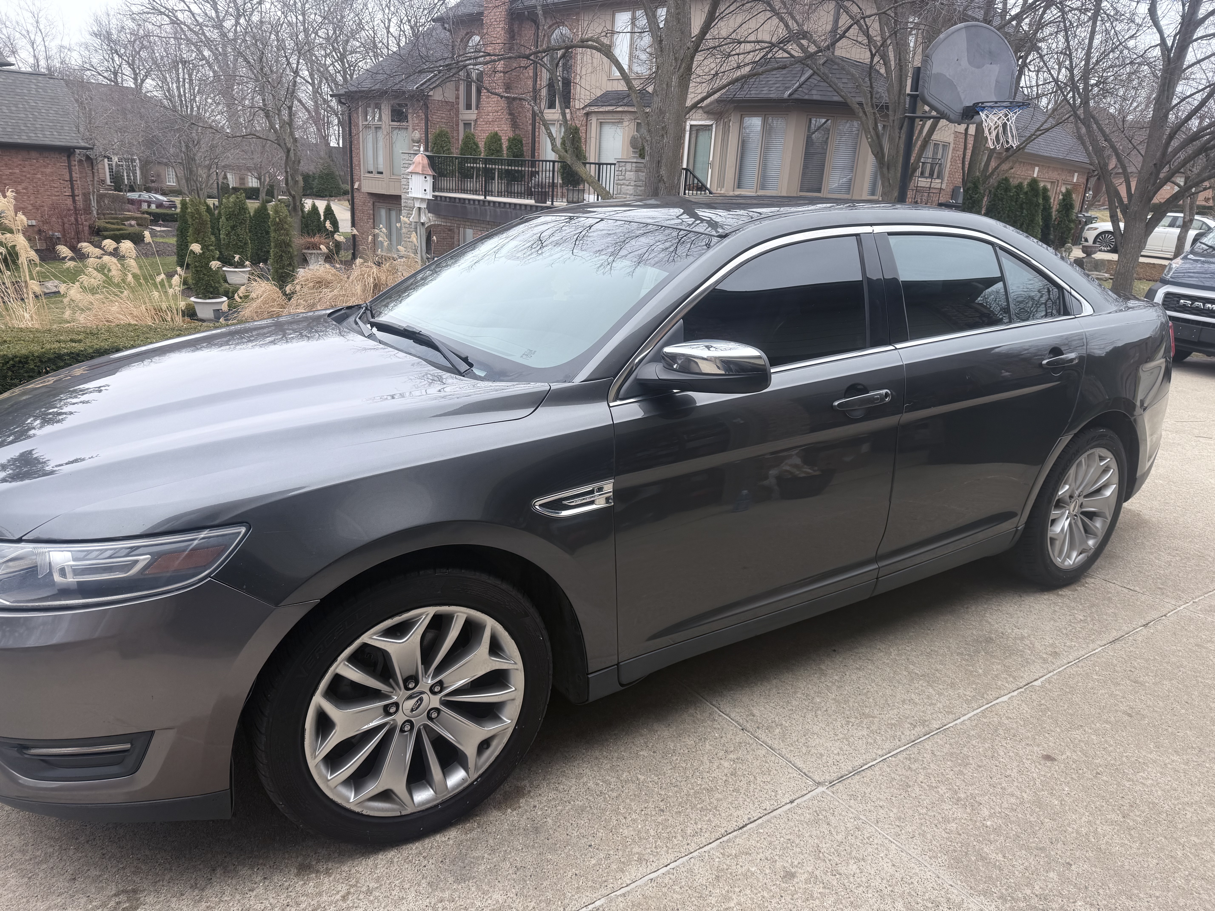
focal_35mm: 24
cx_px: 608
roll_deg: -3.3
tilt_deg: -17.6
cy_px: 456
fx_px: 842
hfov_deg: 71.6
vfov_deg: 56.8
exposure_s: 1/967
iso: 80
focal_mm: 6.76
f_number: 1.78
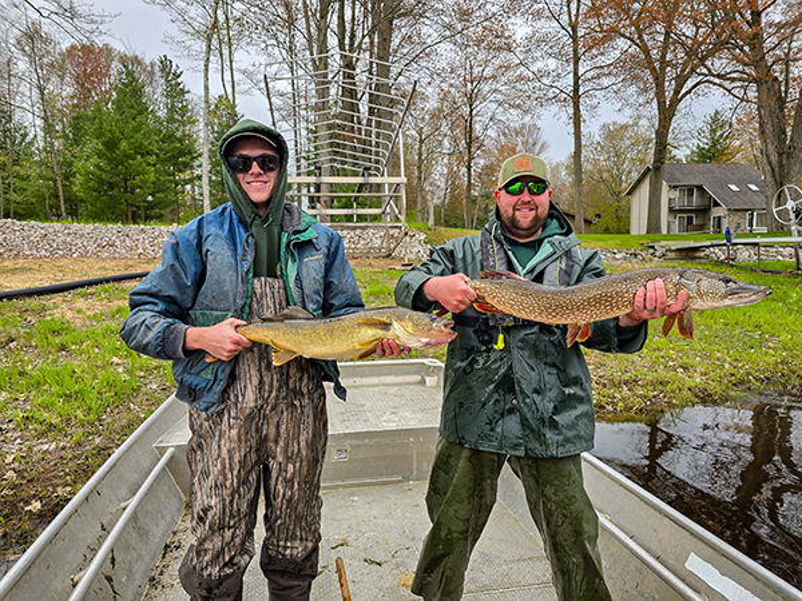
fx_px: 533
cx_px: 401
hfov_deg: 73.9
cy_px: 300
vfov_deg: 58.9
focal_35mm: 23
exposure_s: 1/210
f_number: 1.7
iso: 12
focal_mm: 6.3
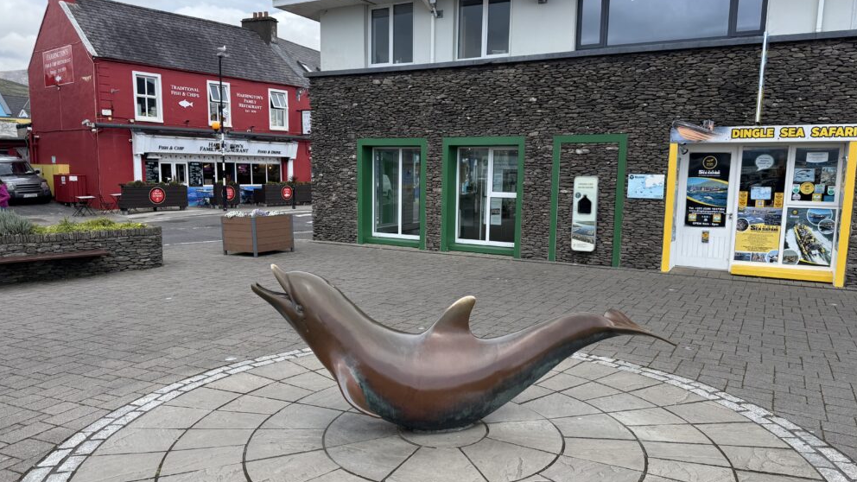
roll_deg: -0.2
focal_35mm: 27
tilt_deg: -6.9
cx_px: 424
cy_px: 251
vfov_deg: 42.9
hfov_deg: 69.9
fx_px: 614
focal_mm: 6.76
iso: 80
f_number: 1.78
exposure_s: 1/2415
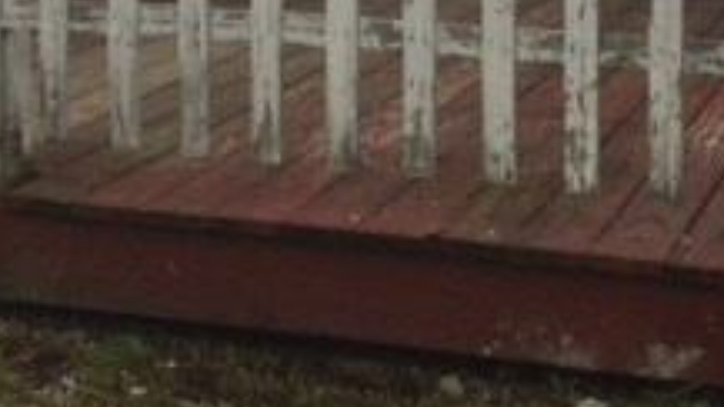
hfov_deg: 22.9
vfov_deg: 12.2
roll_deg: +0.5
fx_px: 1785
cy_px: -274
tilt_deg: -1.7
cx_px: 387
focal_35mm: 93
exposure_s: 1/746
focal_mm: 4.15
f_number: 2.2
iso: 32
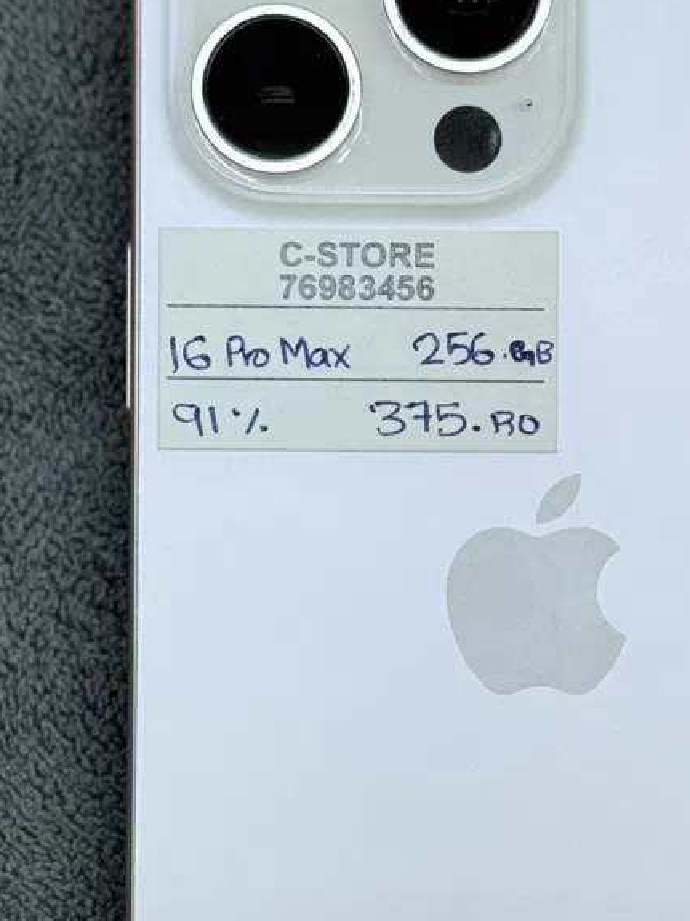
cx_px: 530
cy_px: 609
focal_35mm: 114
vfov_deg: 17.2
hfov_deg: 12.9
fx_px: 3031
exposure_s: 1/588
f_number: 1.78
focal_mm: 6.76
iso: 64
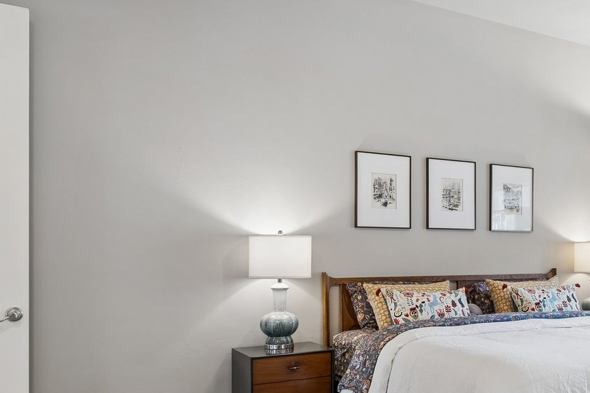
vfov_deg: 34.0
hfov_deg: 46.0
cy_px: 256
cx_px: 500
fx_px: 639
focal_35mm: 39
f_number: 8
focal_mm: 16
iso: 200
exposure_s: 1/4
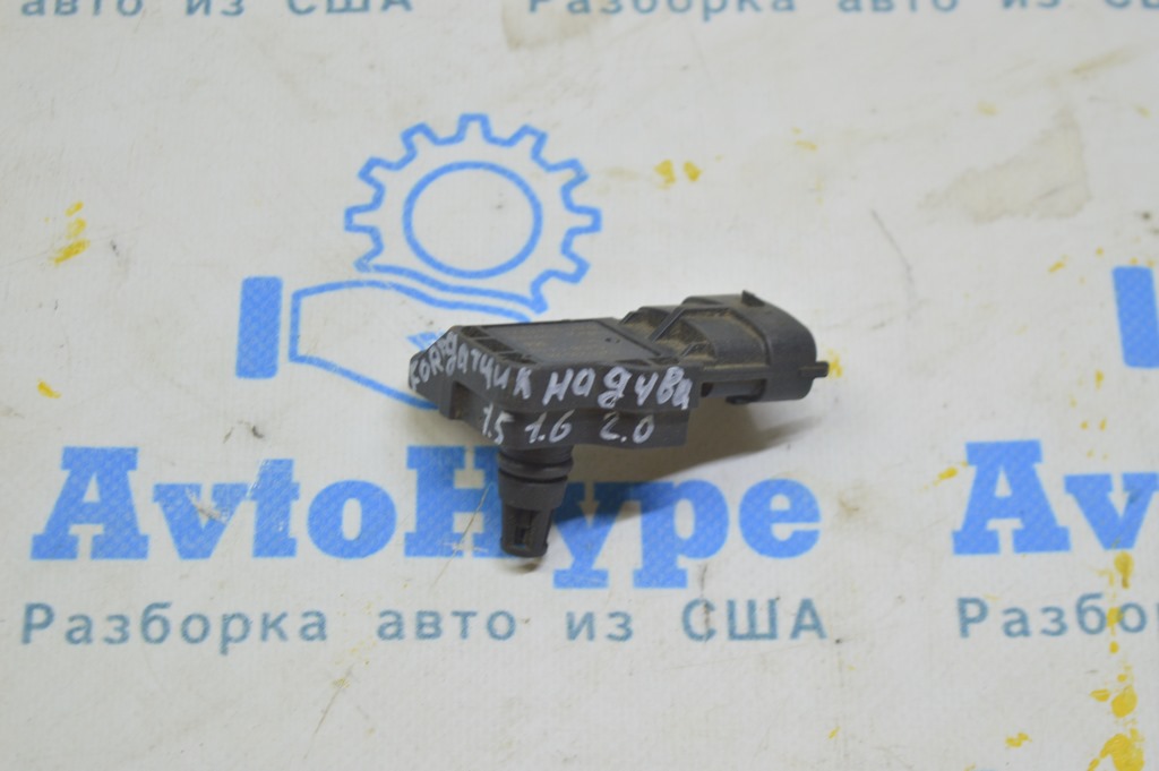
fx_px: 2654
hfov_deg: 24.6
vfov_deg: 16.5
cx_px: 580
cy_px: 386
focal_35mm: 82
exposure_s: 1/20
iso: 400
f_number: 5.6
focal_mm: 55
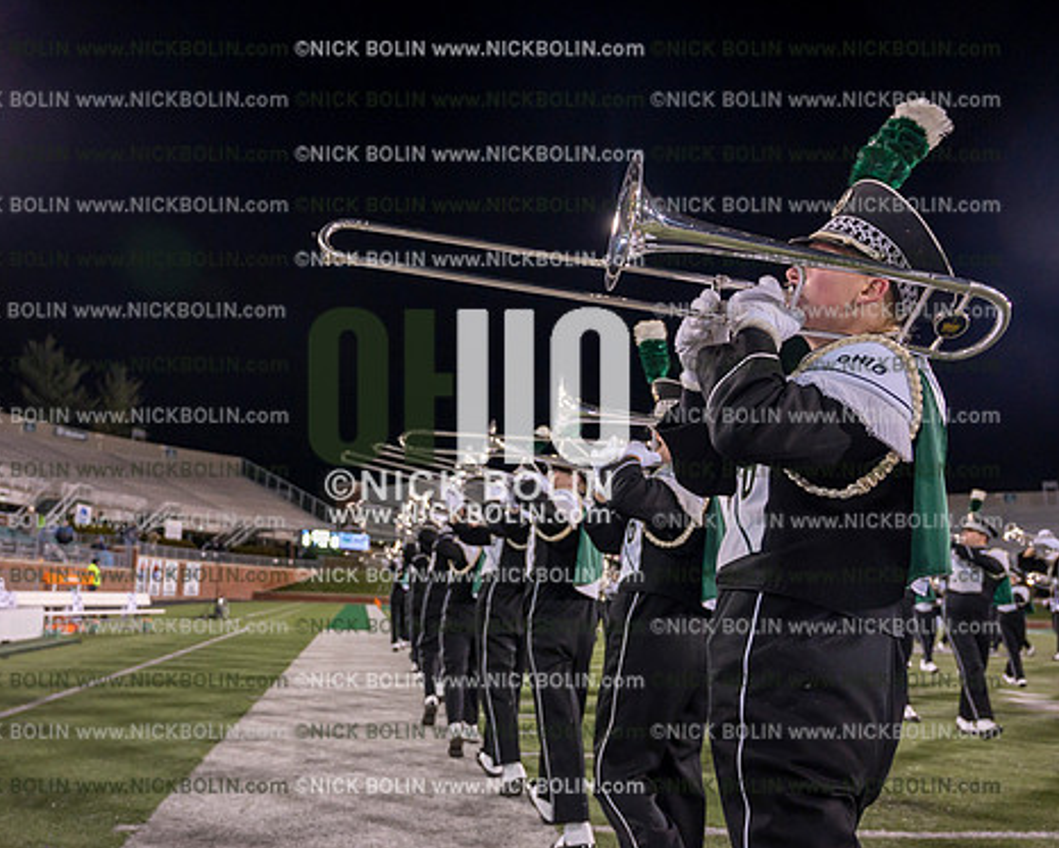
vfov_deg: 51.5
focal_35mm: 28
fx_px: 878
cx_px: 468
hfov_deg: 62.0
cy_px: 416
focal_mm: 24
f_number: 4
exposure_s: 1/640
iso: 3200
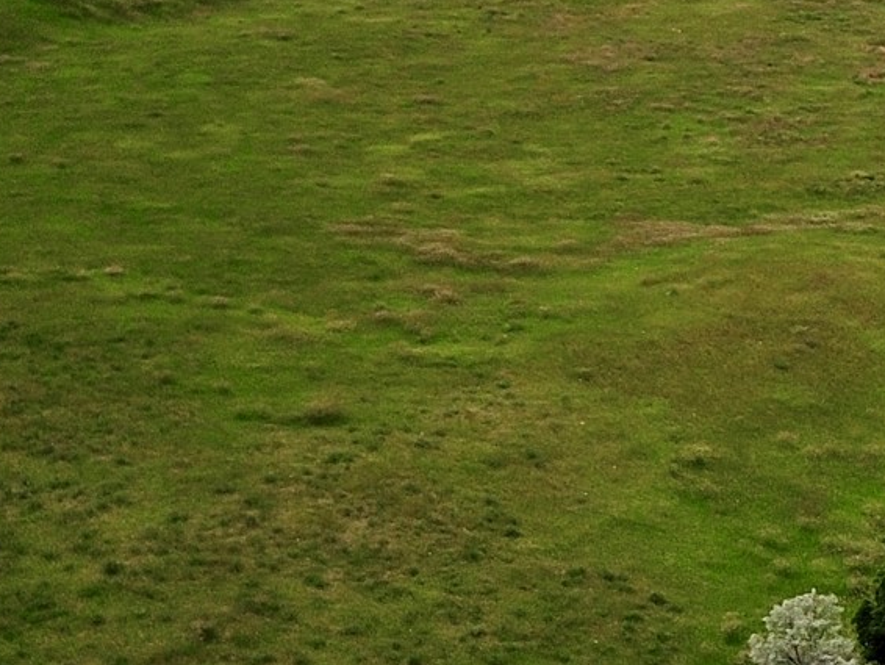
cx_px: 1302
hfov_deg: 18.6
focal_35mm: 94
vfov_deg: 15.7
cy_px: 441
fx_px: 2404
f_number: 2.2
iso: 100
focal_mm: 4.73
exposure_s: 1/1783
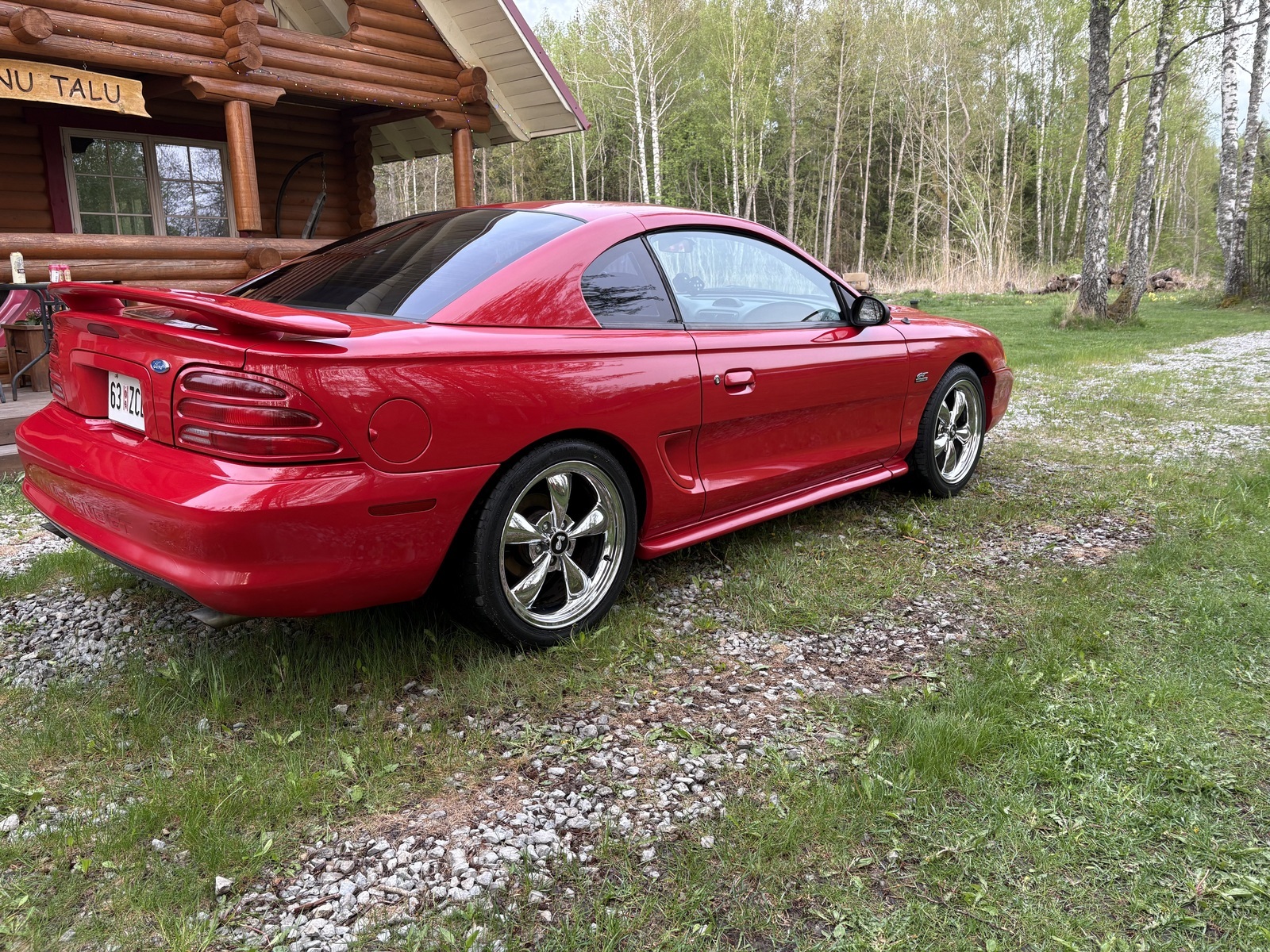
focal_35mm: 26
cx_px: 635
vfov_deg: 53.1
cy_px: 476
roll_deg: -0.5
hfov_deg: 67.3
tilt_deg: -12.6
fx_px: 954
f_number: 1.6
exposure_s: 1/122
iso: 50
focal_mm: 5.96
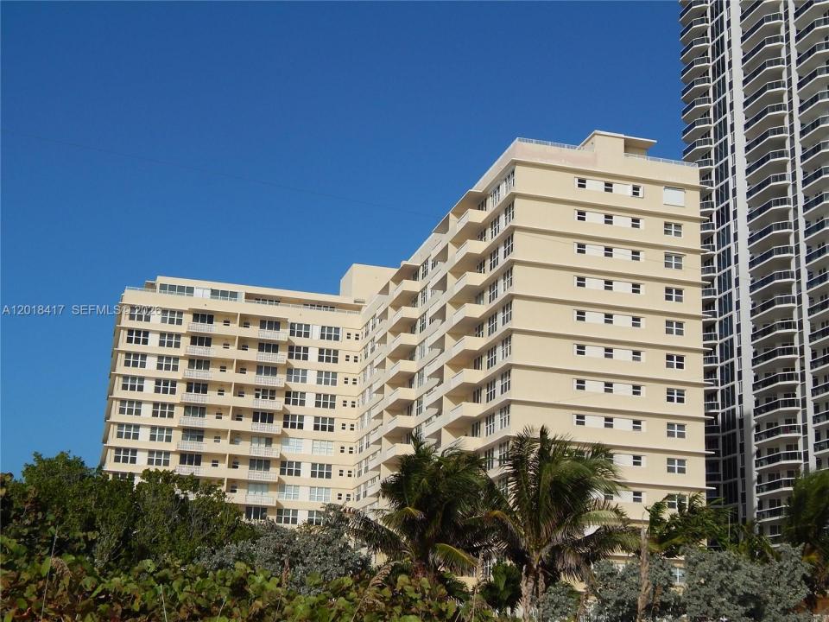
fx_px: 1317
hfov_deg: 34.9
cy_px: 311
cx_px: 414
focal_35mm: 55
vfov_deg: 26.6
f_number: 7.6
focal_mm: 9.7
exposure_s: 1/640
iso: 125
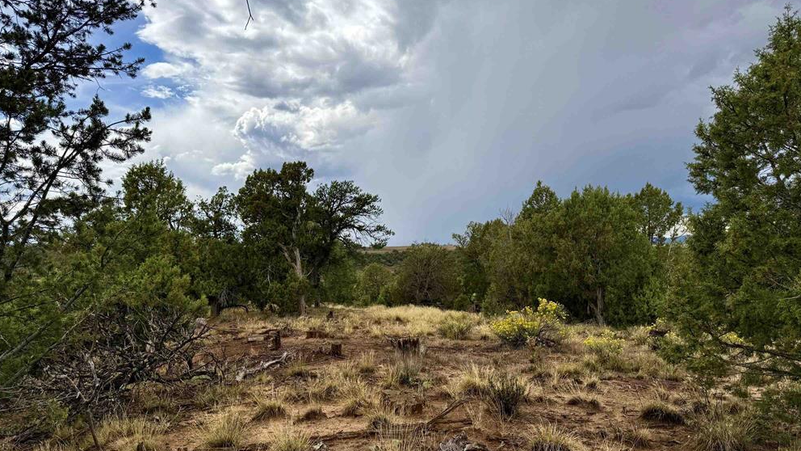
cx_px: 390
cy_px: 272
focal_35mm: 27
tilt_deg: -2.0
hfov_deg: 69.8
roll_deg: +0.2
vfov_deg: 42.7
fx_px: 573
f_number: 1.78
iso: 80
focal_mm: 6.76
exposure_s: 1/5319
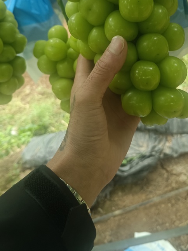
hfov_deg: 37.1
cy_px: 65
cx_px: 131
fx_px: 275
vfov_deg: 47.3
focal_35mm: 38
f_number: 1.88
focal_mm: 5.59
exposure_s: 1/50
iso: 1341
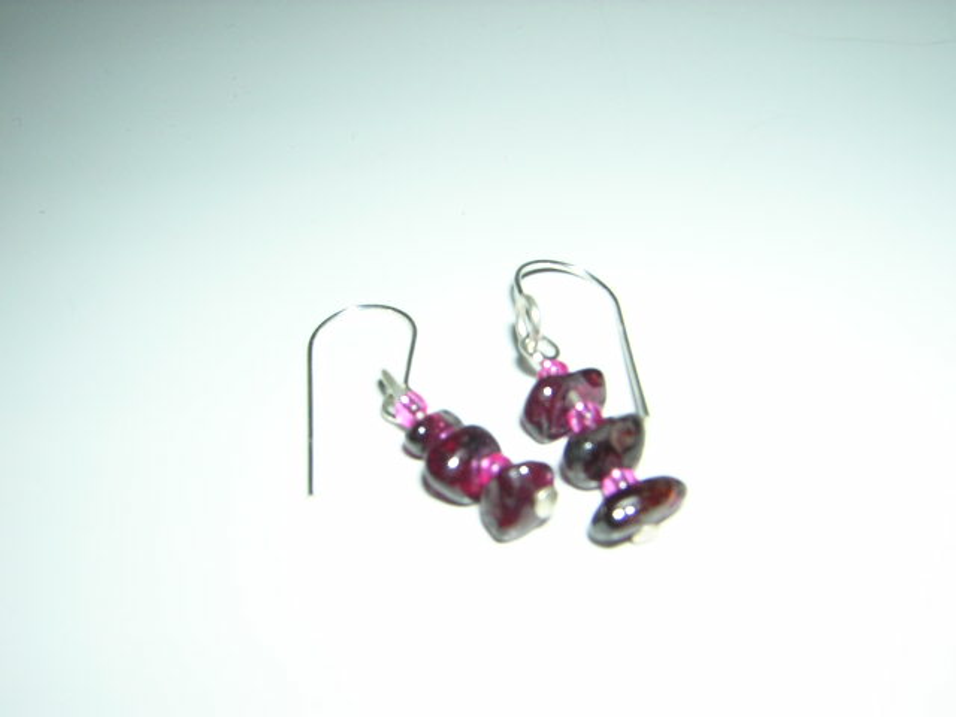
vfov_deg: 39.7
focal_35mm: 36
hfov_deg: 51.4
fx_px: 994
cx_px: 478
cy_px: 358
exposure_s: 1/60.1
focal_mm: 4.7
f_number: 5.2
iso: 100
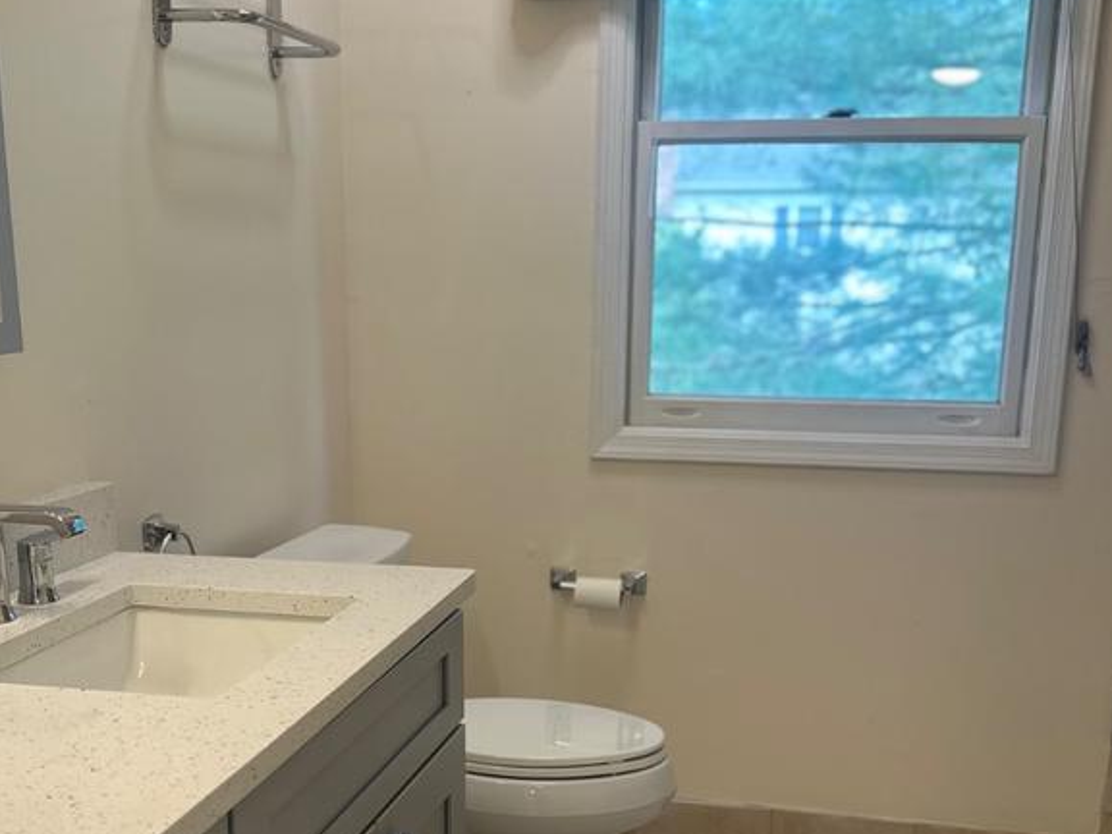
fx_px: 1446
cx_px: 533
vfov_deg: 31.6
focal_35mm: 45
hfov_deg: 42.1
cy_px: 624
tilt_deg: -13.7
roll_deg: -1.2
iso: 100
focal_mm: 6.86
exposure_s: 1/120
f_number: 1.78
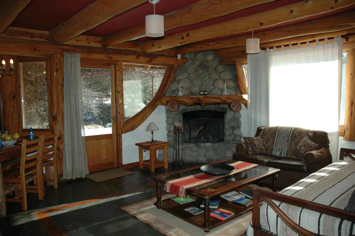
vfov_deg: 47.8
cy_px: 118
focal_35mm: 27
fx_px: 266
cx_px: 178
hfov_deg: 67.4
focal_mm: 18
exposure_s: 1/400
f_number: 3.5
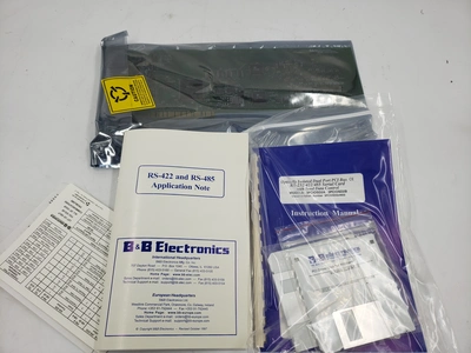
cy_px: 176
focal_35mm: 26
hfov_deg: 67.3
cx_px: 236
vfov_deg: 53.1
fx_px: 354
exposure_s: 1/744
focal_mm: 4.3
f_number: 1.5
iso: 50
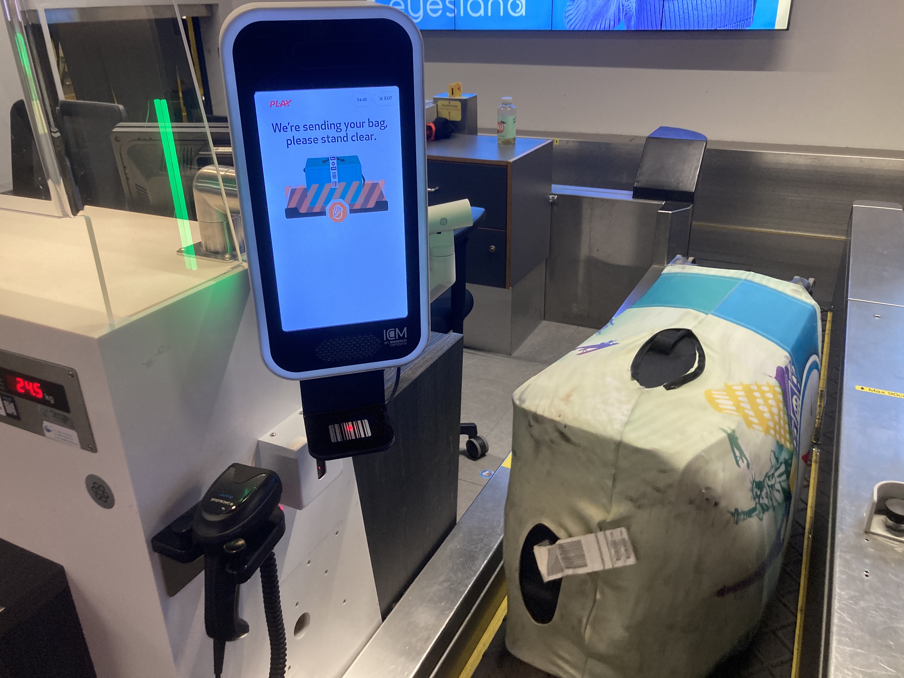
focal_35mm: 28
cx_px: 452
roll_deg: +1.9
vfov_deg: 49.7
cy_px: 339
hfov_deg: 63.4
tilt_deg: -24.7
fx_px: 731
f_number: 1.8
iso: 160
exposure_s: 1/60
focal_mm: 3.99
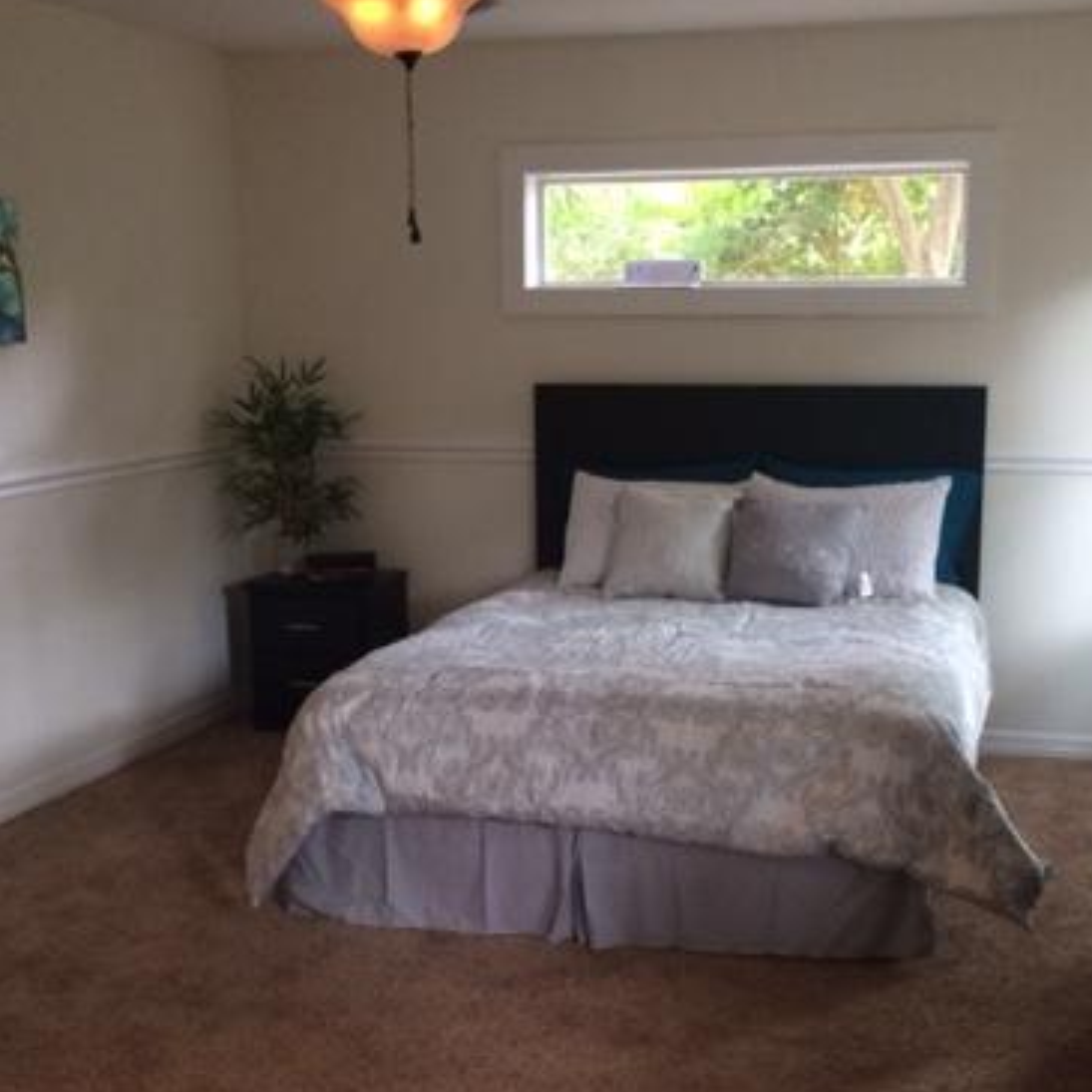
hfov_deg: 37.5
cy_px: 643
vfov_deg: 37.4
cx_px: 613
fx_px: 1606
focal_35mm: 45
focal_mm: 4.15
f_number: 2.2
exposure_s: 1/30
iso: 125
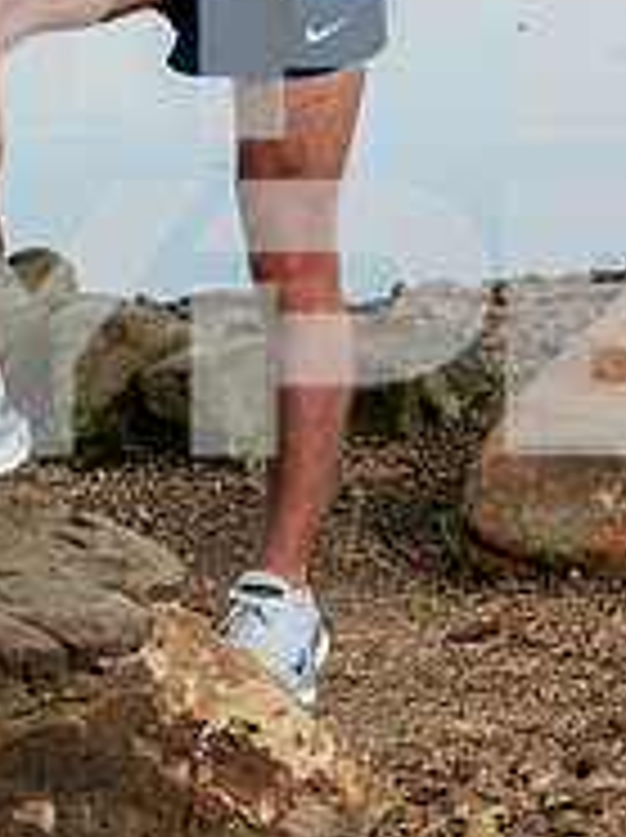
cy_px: 4
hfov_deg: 11.5
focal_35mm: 128
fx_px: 3093
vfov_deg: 15.2
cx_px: 149
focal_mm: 55
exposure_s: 1/250
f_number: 7.1
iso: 100
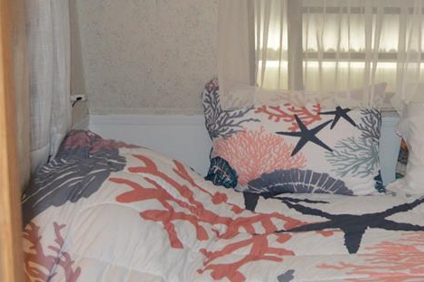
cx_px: 363
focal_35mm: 72
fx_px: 847
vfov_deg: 18.7
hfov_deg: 27.3
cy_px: 54
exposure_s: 1/60
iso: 2000
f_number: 3.8
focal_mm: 22
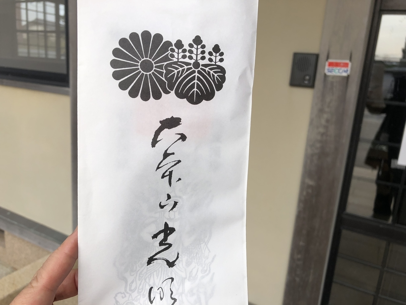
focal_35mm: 28
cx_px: 203
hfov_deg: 63.4
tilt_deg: -15.0
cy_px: 152
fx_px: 328
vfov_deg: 49.7
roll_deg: -3.8
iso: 20
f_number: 1.8
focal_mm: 3.99
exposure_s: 1/501
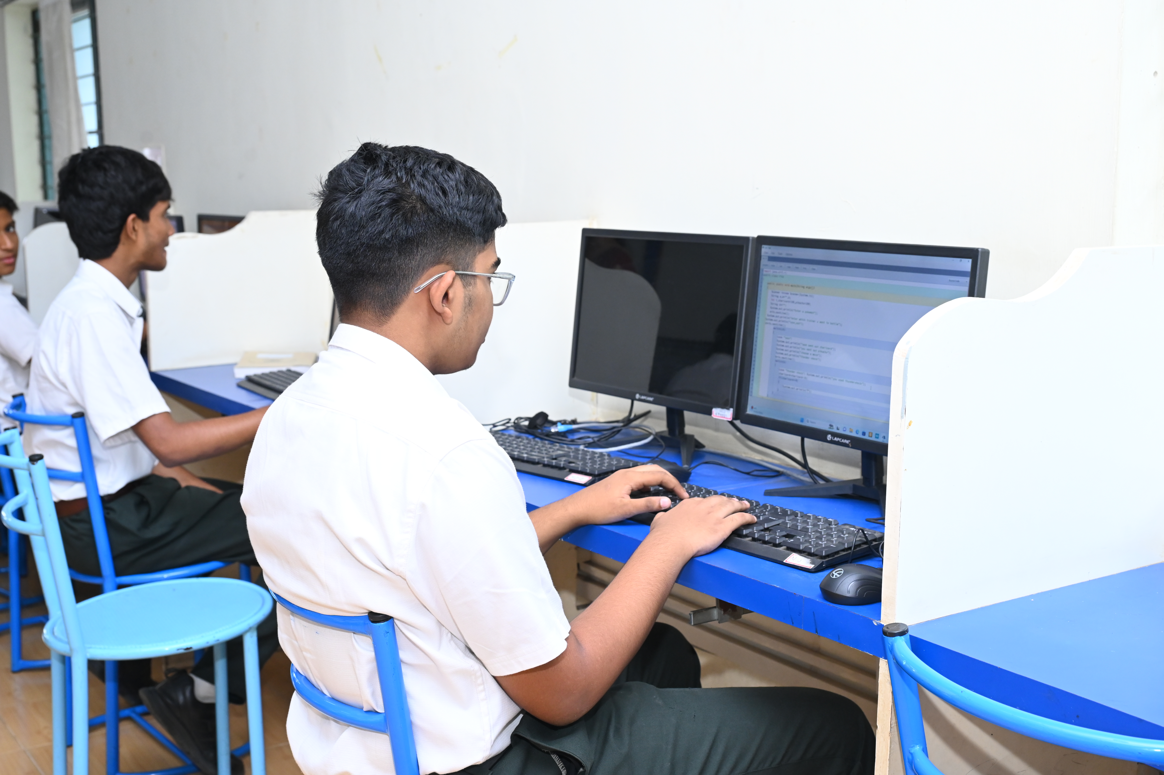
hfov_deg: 46.4
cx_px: 582
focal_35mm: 42
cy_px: 388
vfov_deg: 31.9
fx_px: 1357
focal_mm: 42
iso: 1600
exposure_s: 1/160
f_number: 6.3
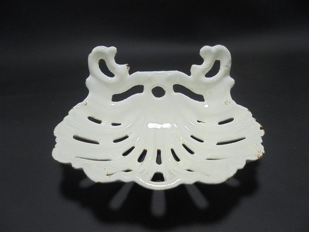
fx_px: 232
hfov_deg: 67.3
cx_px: 154
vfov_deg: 53.1
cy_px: 116
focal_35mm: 26
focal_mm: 4.6
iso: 100
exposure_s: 1/60
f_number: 3.5
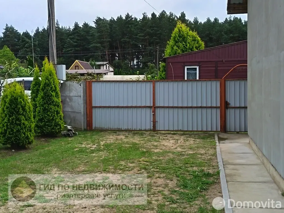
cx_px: 142
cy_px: 106
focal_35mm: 48
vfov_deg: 30.3
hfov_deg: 39.7
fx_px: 394
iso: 100
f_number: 1.75
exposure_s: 1/502
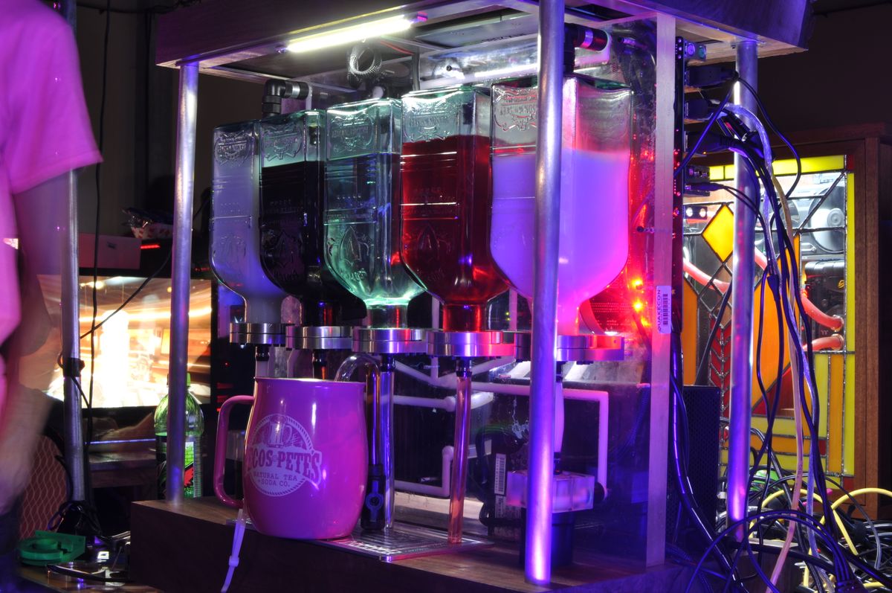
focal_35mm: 52
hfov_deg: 37.9
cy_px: 296
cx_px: 446
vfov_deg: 25.7
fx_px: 1299
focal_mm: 35
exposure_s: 13
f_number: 18
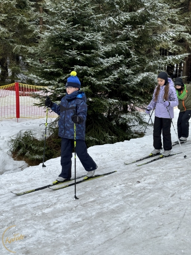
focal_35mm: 48
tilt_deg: -8.7
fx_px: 353
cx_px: 96
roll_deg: -2.1
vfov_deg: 39.7
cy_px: 128
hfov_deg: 30.3
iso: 64
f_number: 1.78
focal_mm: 6.86
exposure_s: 1/1263
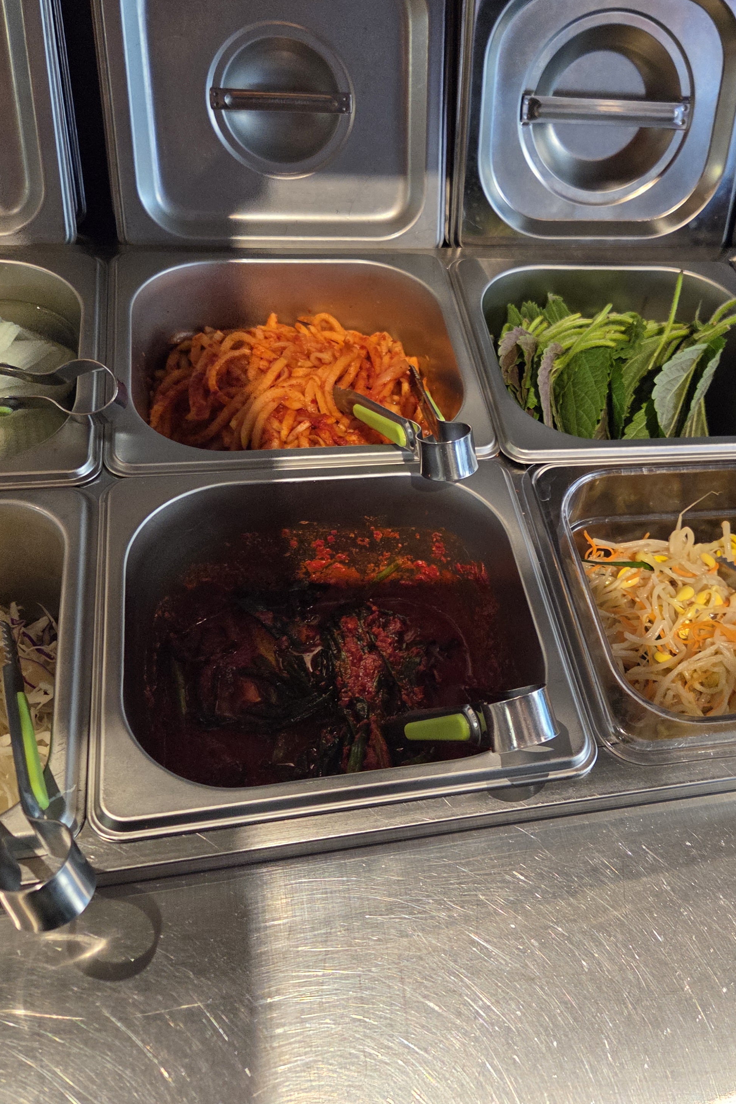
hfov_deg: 39.6
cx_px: 480
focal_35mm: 33
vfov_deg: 57.2
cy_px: 538
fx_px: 1012
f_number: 1.8
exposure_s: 1/120
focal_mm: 5.4
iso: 250
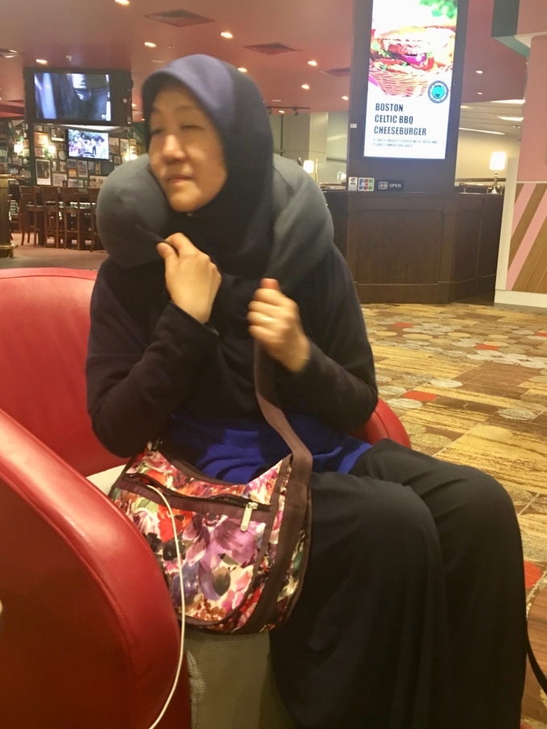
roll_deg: -2.7
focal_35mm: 33
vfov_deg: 55.4
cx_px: 284
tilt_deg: -12.1
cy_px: 364
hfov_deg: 42.9
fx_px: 695
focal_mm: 4.15
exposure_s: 1/10
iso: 100
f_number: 2.2
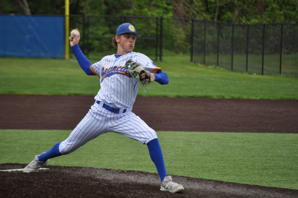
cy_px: 99
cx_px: 149
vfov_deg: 4.6
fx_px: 2480
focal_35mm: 300
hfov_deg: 6.9
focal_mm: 200
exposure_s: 1/500
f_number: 5.6
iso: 250
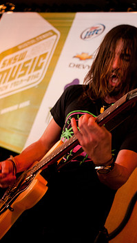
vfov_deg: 34.9
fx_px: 387
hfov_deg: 20.0
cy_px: 112
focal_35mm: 60
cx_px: 92
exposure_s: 1/80
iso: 1000
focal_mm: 30
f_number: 2.8
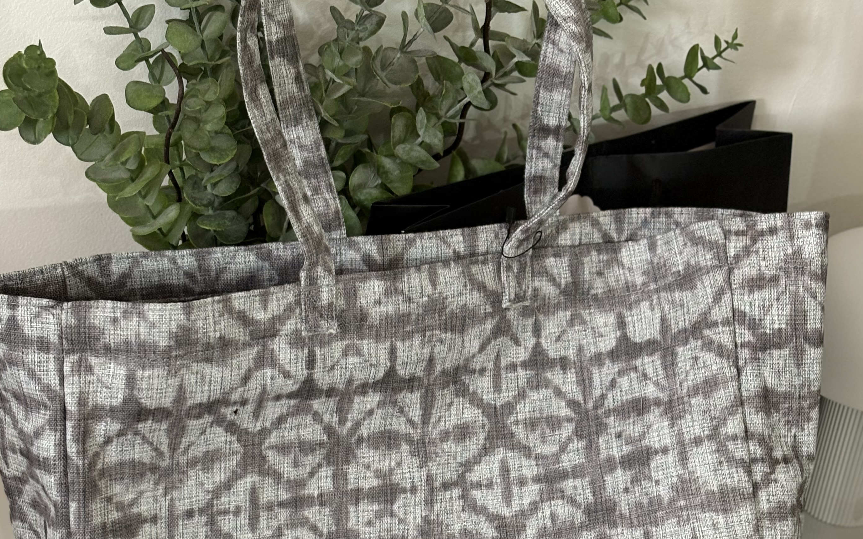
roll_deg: -5.3
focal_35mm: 81
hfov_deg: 25.5
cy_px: 447
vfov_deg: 16.0
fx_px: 1905
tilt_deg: -36.9
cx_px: 423
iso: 125
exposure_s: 1/33
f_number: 1.6
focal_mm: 5.96
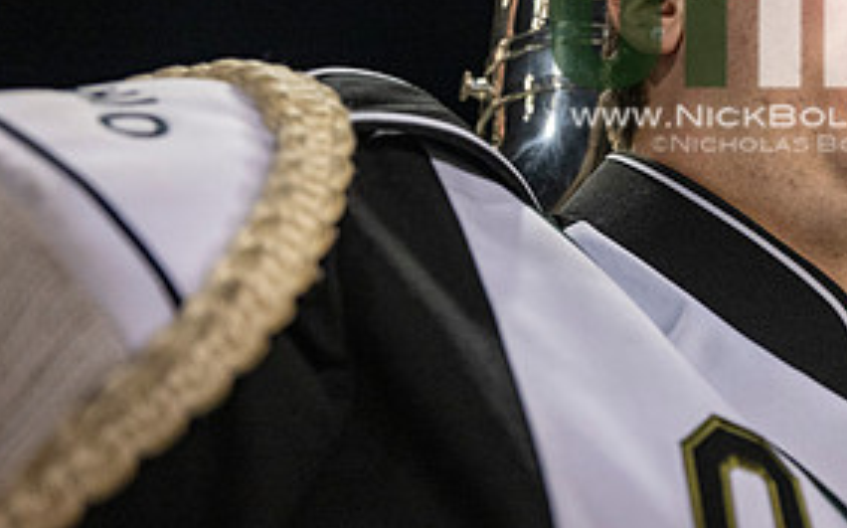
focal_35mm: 50
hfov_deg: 37.5
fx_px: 1153
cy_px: 10
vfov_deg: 24.7
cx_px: 775
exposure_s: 1/500
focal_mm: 24
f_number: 3.2
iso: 2000
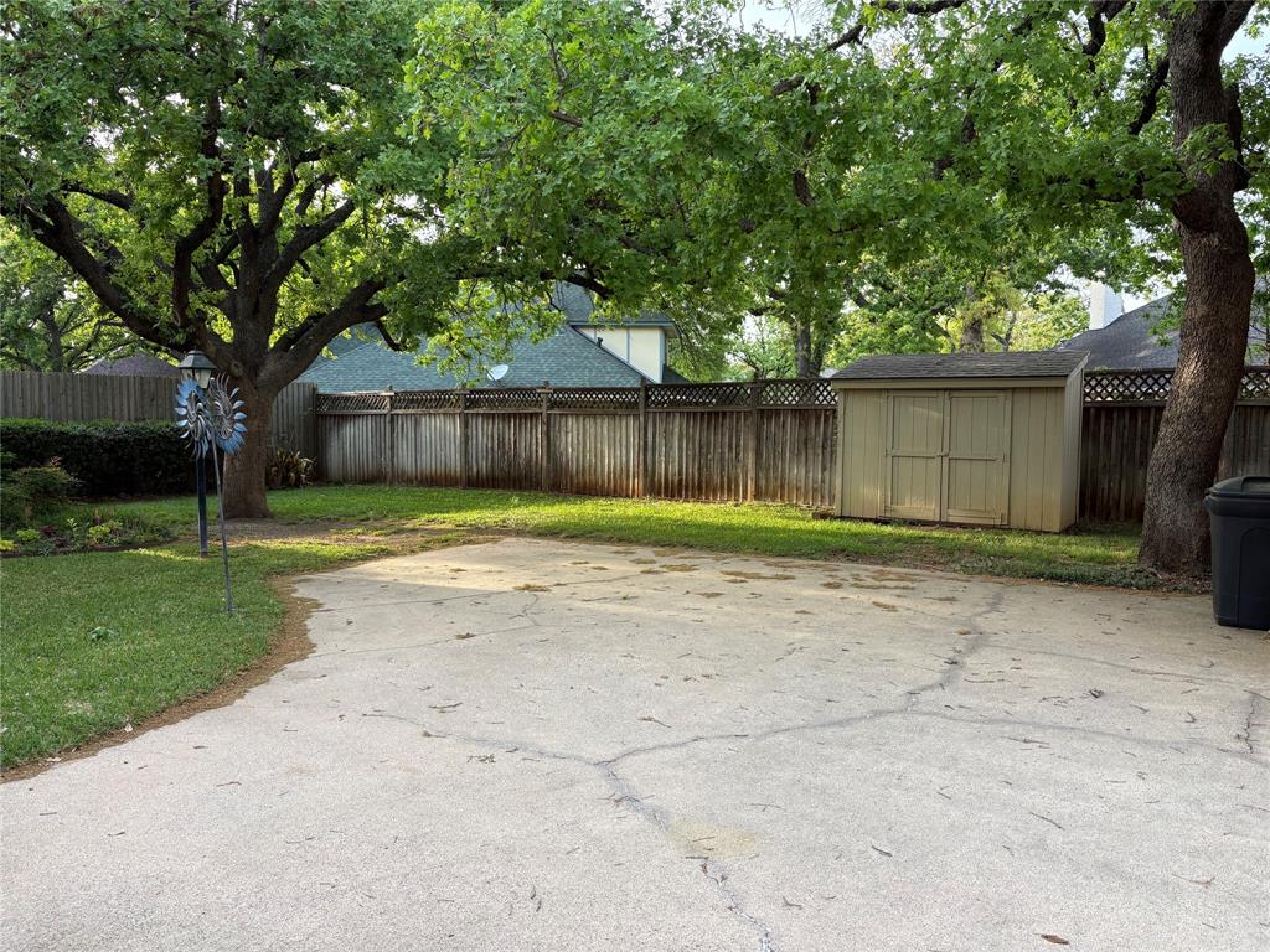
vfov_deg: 53.1
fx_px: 954
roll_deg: -0.2
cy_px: 476
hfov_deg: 67.3
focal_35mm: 26
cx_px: 635
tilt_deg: -4.4
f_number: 1.6
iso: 40
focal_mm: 5.96
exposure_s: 1/205
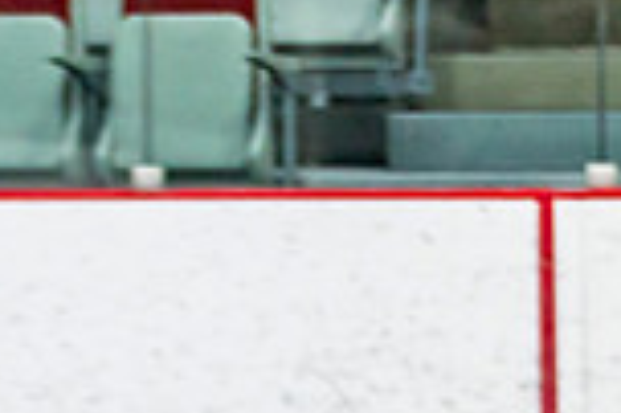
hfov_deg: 3.0
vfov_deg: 2.0
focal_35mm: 677
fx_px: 11666
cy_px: 1006
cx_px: 750
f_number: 3.2
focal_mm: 110
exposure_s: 1/640
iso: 500
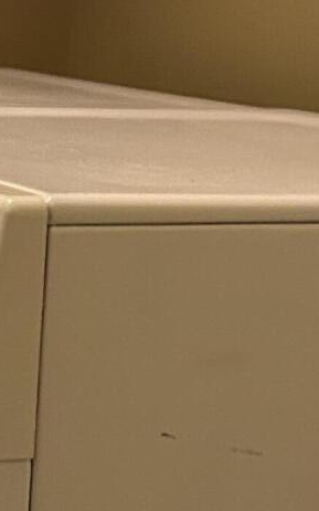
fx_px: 1657
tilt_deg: -12.6
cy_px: 343
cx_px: -15
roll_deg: -4.1
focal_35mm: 119
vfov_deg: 17.5
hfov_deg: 10.9
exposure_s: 1/60
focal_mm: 5.7
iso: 500
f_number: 1.5
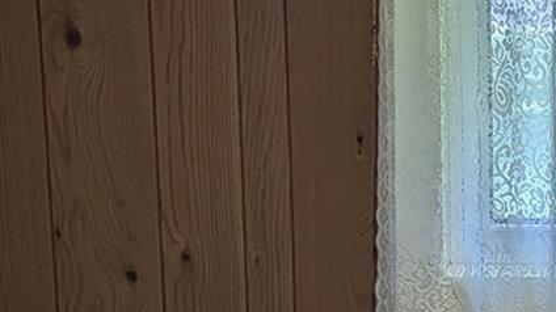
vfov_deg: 9.6
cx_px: 624
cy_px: 84
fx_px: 1857
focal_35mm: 126
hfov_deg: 16.5
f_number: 1.68
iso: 20
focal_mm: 6.9
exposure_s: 1/140
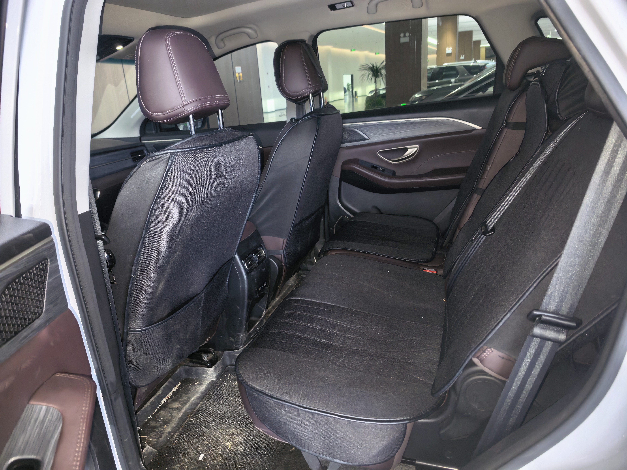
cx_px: 314
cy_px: 235
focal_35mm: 24
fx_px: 435
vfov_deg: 56.8
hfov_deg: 71.6
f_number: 1.4
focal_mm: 5.75
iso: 400
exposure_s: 1/33.2
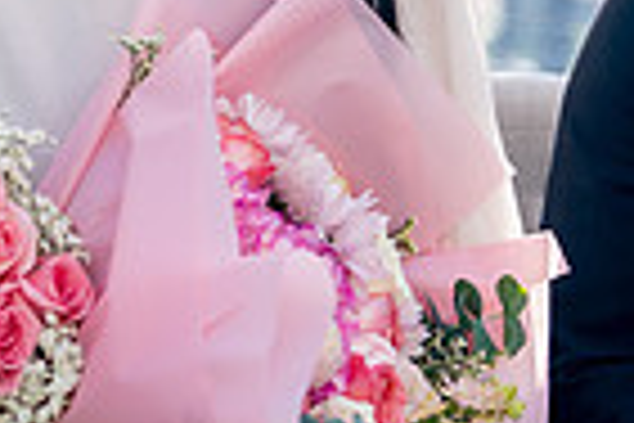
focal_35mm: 415
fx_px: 7308
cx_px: 369
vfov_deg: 3.3
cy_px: -7
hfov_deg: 5.0
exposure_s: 1/2500
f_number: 2
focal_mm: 93
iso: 125
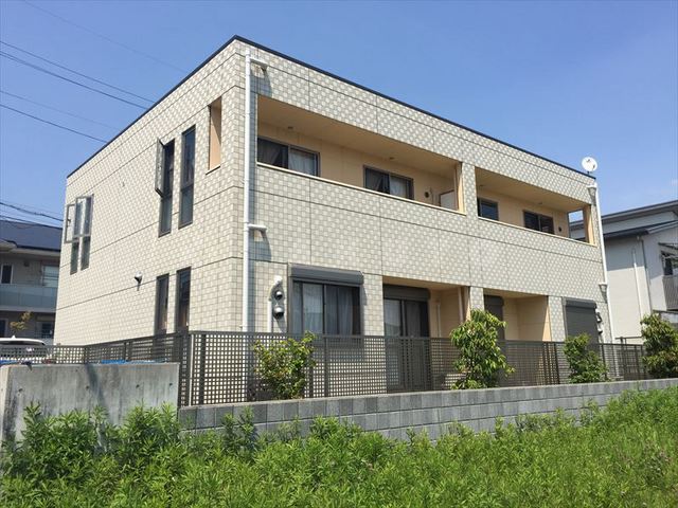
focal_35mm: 29
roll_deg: +0.4
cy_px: 254
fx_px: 568
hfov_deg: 61.7
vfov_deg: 48.2
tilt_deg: +11.7
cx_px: 339
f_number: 2.2
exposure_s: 1/2198
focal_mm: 4.15
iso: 32
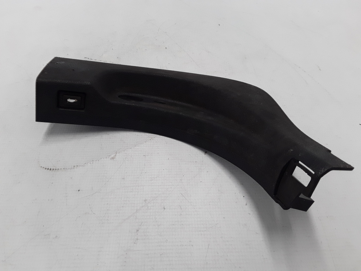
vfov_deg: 51.4
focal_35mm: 27
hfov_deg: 65.3
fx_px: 282
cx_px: 180
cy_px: 136
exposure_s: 1/33
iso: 40
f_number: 1.9
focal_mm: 2.91
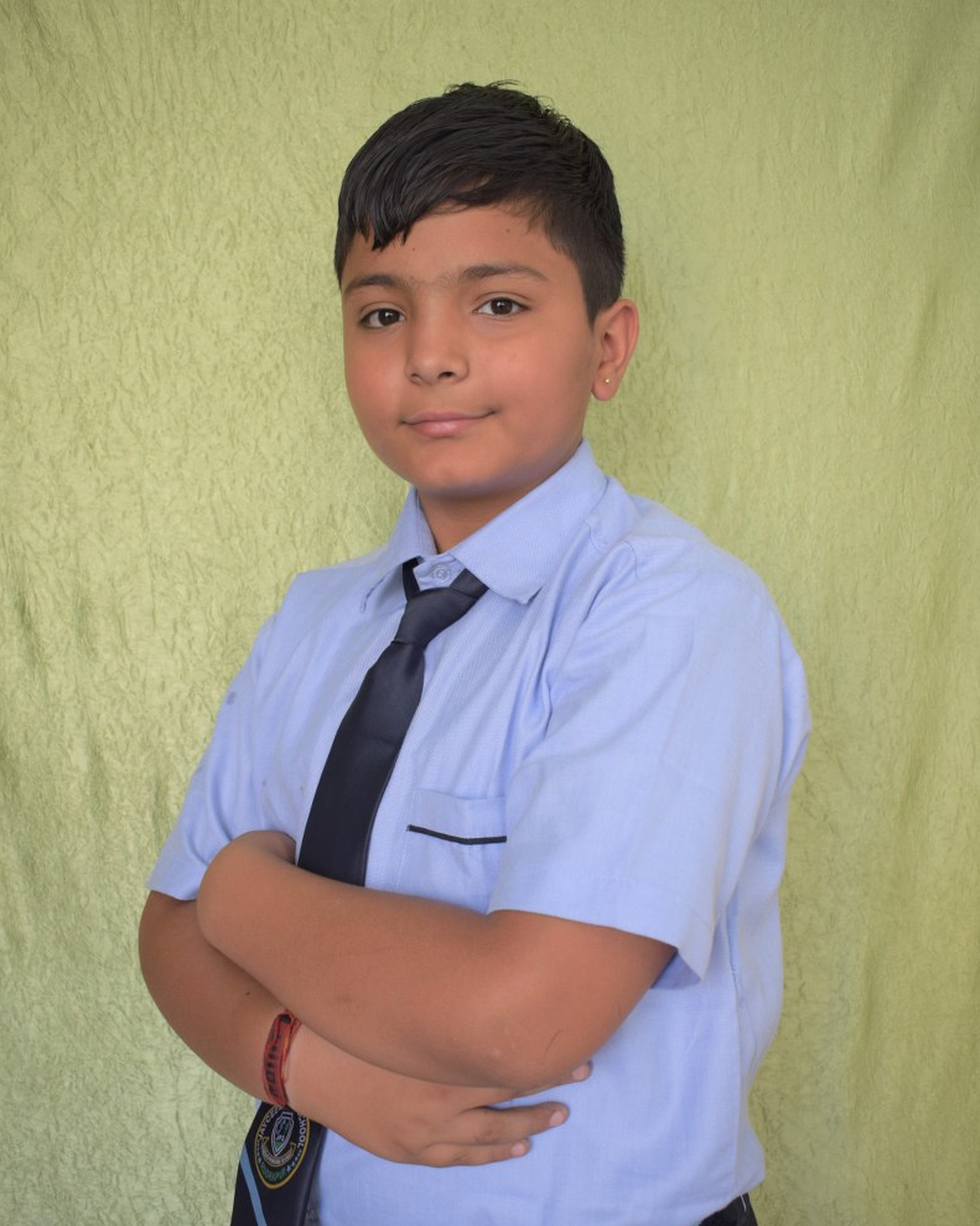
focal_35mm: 41
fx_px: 1487
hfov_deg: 36.5
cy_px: 694
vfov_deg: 44.7
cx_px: 491
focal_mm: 24
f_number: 4.5
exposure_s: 1/80
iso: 400
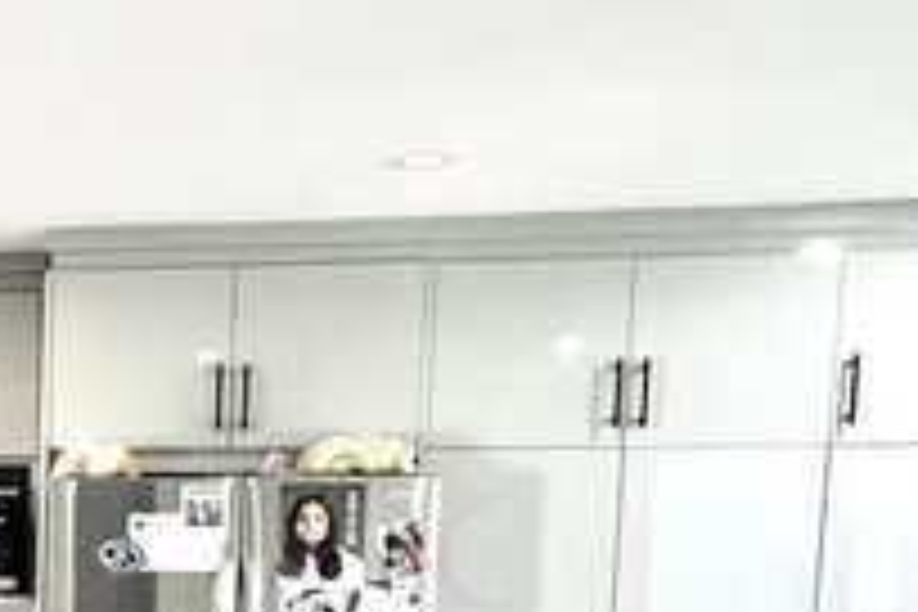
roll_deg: -0.1
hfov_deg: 30.5
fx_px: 1351
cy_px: 698
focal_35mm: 53
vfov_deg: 23.7
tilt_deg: -6.8
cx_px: -243
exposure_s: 1/60
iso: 320
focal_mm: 1.57
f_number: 1.8
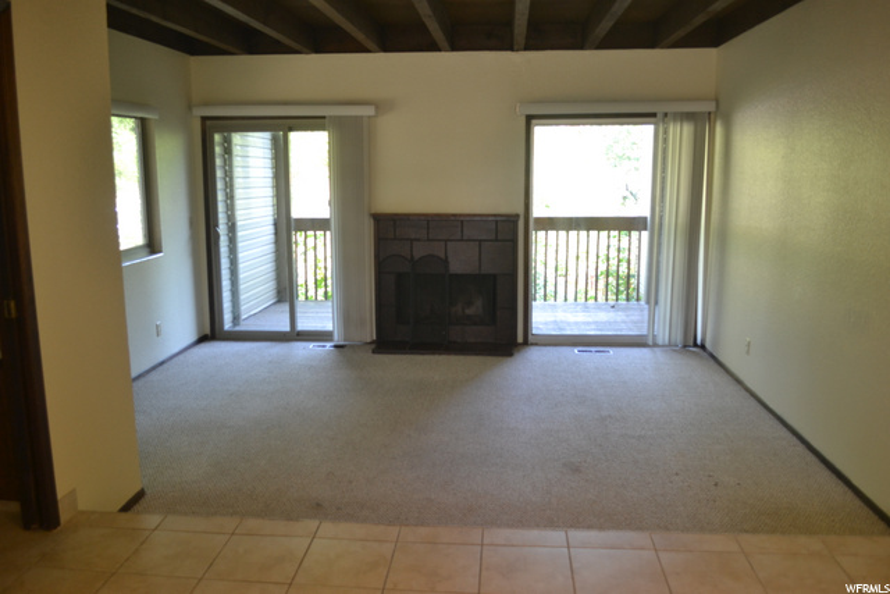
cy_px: 297
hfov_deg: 61.9
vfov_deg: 43.6
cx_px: 445
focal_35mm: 30
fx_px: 742
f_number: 3.8
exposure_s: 1/40
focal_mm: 20
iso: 400
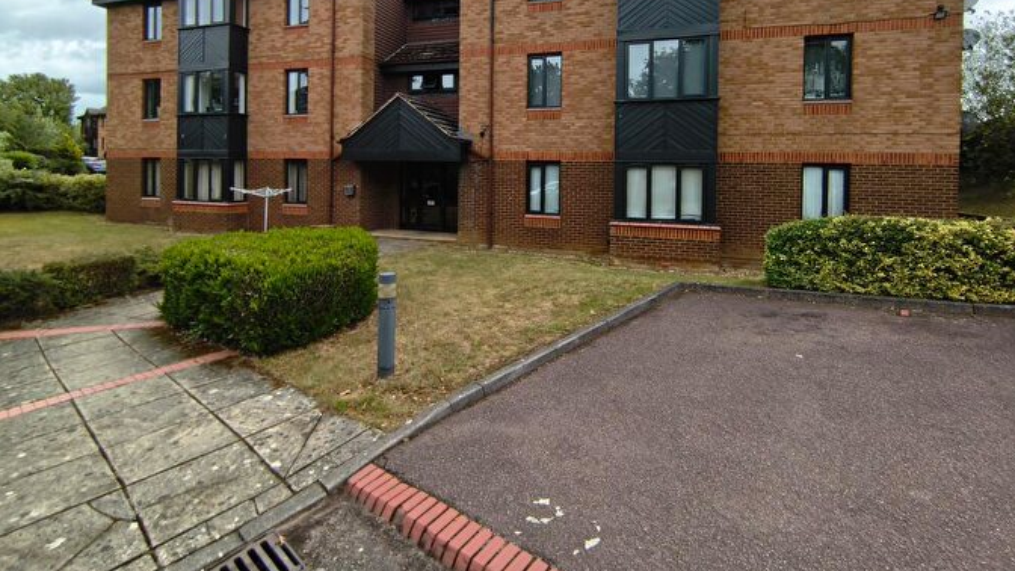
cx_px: 525
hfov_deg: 95.9
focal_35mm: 17
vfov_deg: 62.0
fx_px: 458
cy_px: 181
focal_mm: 1.65
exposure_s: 1/370
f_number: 2.2
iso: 50
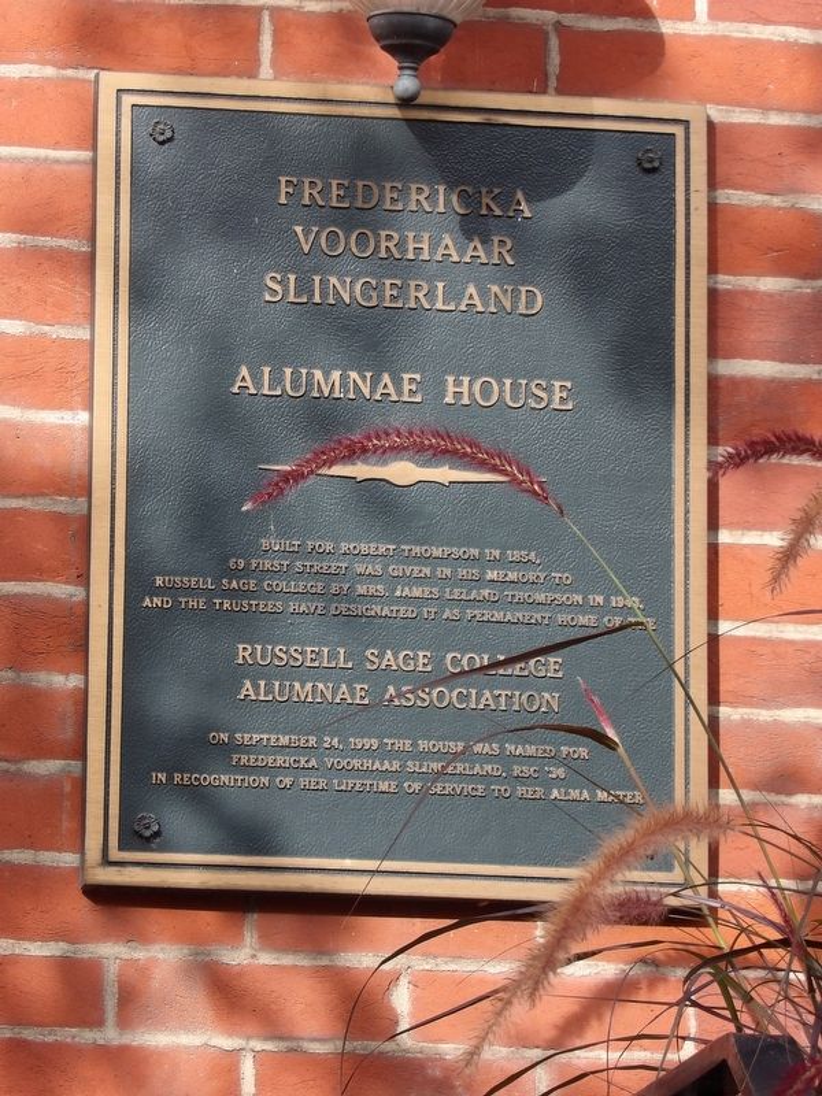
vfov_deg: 8.9
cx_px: 411
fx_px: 7029
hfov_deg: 6.7
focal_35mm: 222
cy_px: 548
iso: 100
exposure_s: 1/158
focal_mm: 39.8
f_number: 4.5
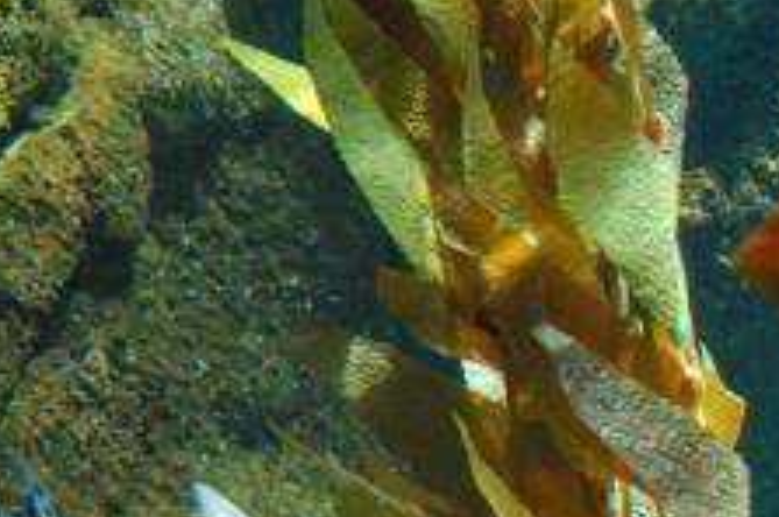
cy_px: 604
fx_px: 2053
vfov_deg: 14.0
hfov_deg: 20.5
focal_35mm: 95
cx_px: -73
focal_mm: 22
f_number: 3.8
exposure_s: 1/60
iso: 1600
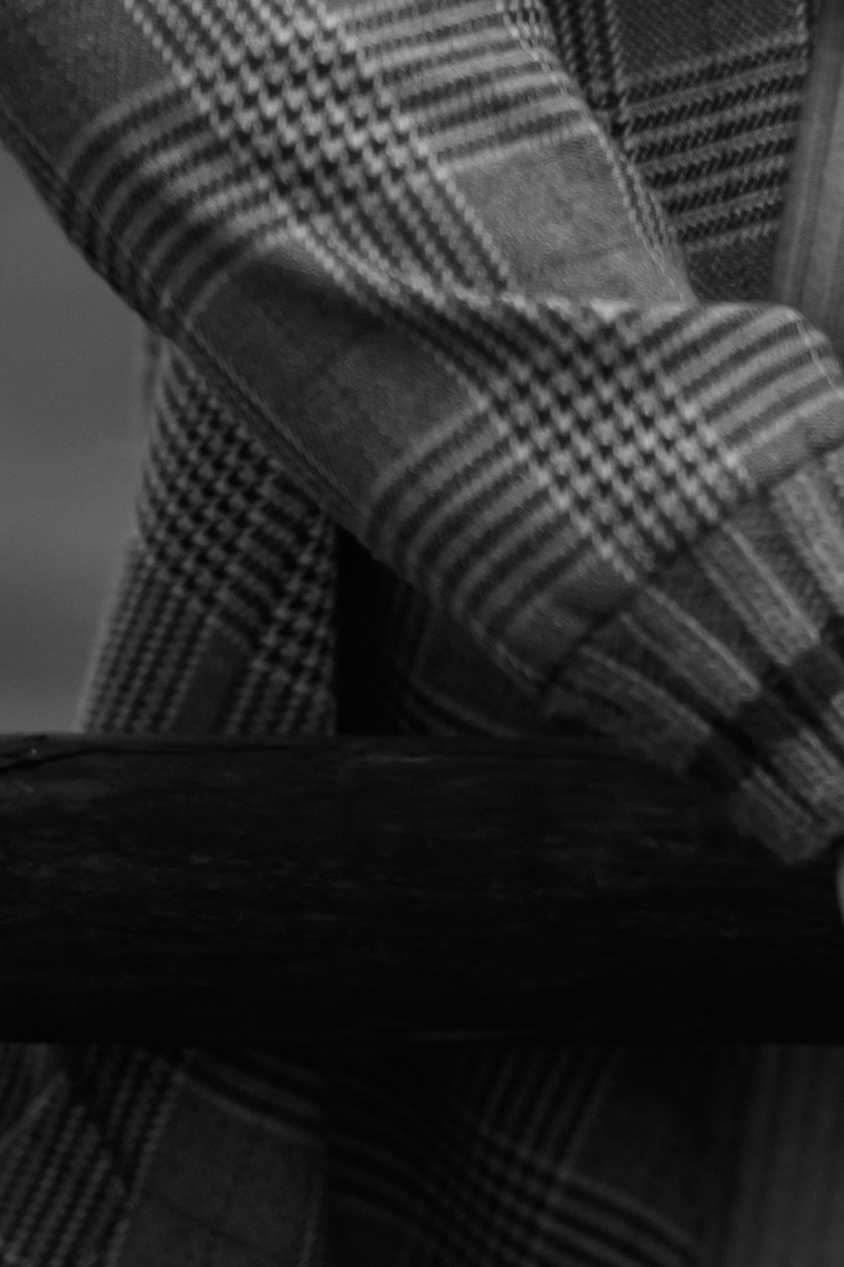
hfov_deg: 4.3
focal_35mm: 320
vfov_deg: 6.4
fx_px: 11256
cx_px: 1335
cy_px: -49
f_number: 1.8
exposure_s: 1/125
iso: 320
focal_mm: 85
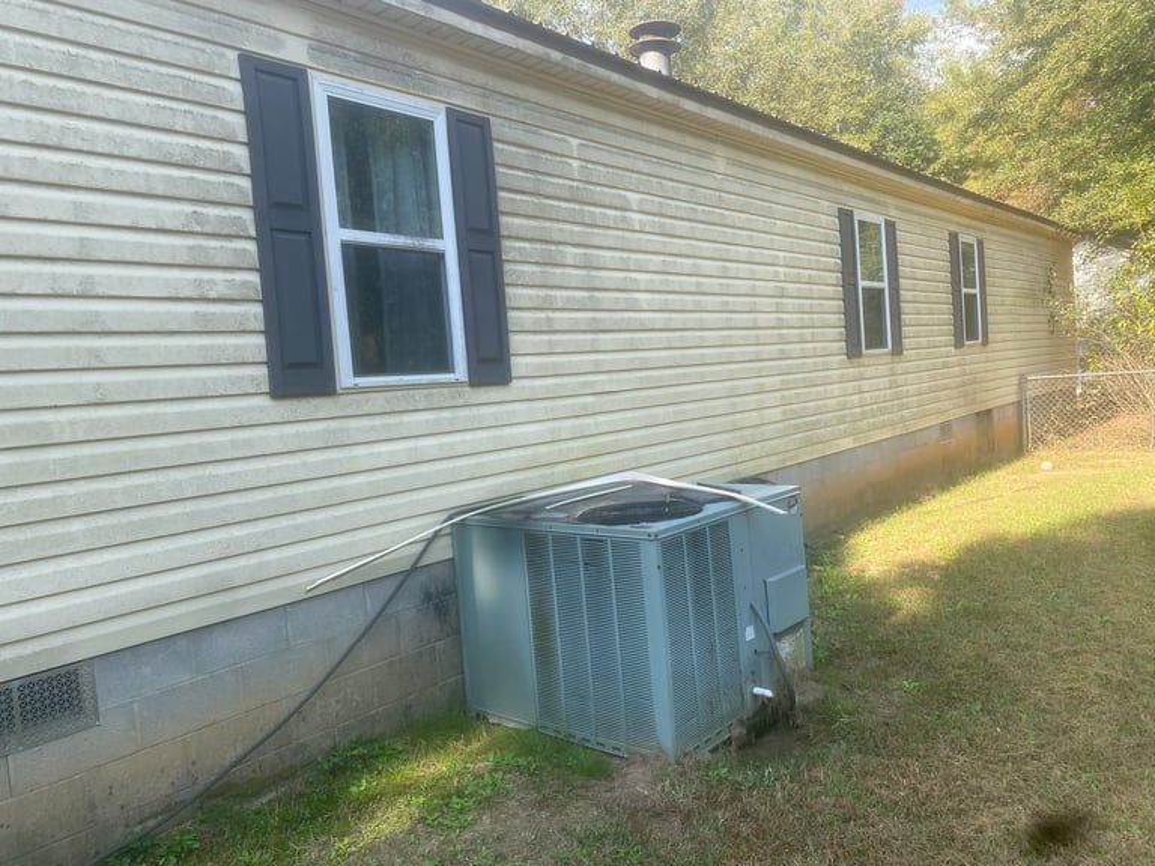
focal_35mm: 26
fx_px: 868
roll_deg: +4.5
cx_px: 578
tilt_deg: -5.8
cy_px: 433
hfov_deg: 67.3
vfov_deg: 53.1
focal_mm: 4.25
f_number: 1.8
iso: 32
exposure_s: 1/606
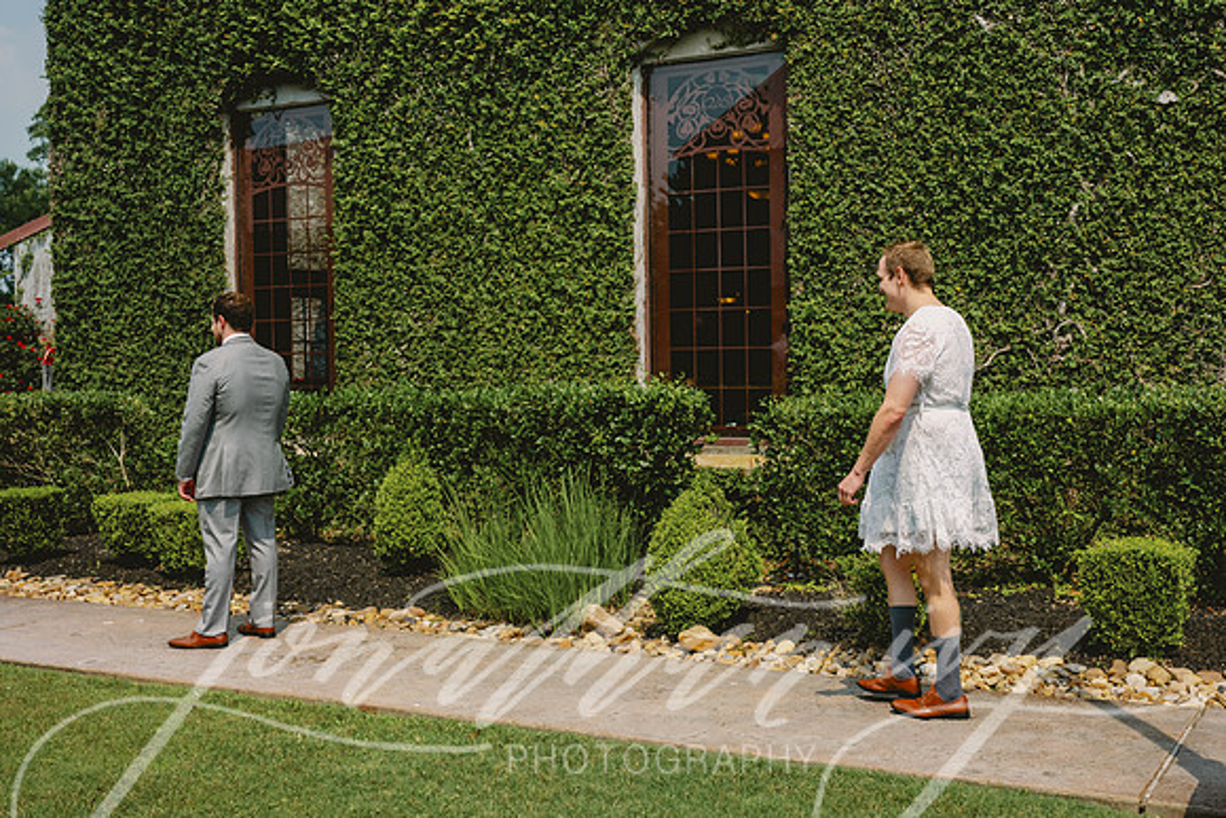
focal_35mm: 41
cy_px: 375
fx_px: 1402
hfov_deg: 47.0
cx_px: 721
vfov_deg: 32.5
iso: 64
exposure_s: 1/1000
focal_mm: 35
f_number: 3.5
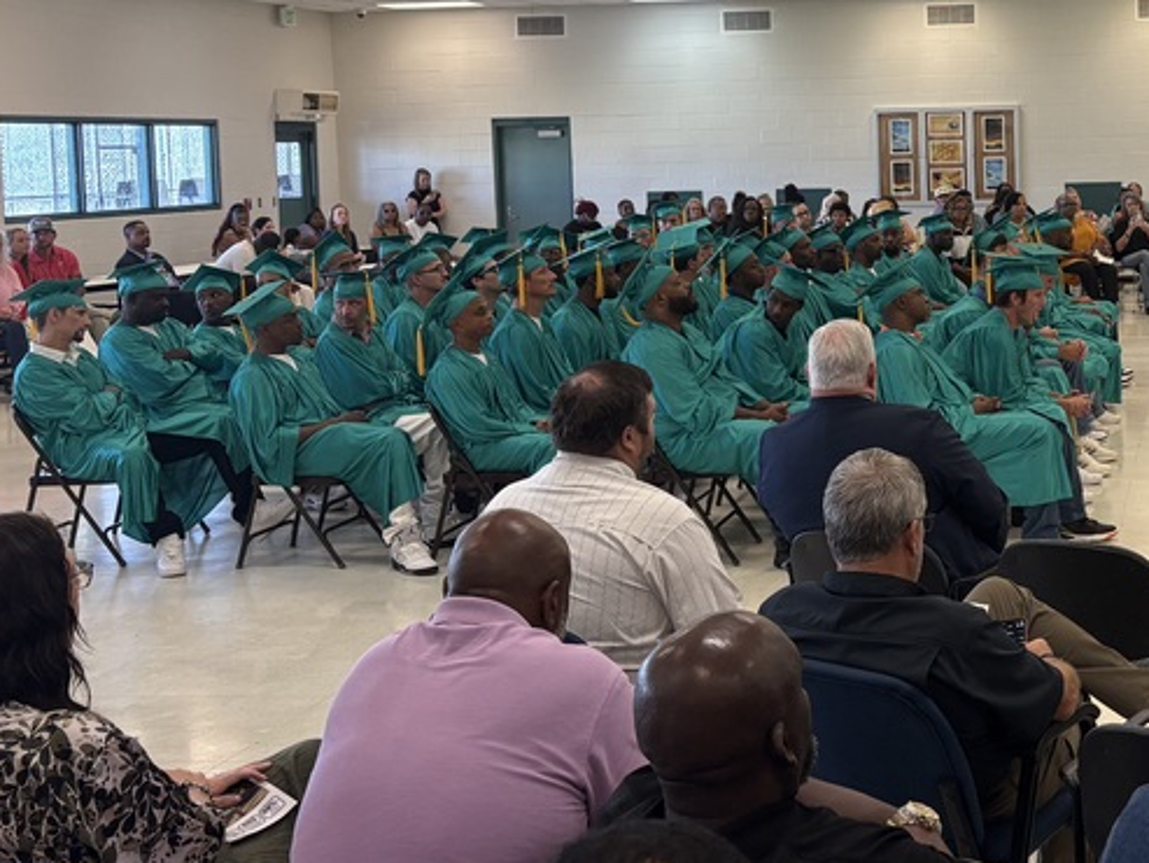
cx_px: 1011
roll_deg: +1.6
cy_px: 257
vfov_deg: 26.8
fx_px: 1793
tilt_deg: -3.5
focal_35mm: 54
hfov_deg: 33.8
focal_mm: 5.96
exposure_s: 1/120
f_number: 1.6
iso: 100
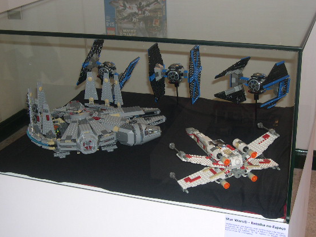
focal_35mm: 54
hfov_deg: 35.5
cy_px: 119
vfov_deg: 27.0
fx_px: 493
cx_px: 161
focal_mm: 10.1
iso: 100
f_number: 3.1
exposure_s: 1/60
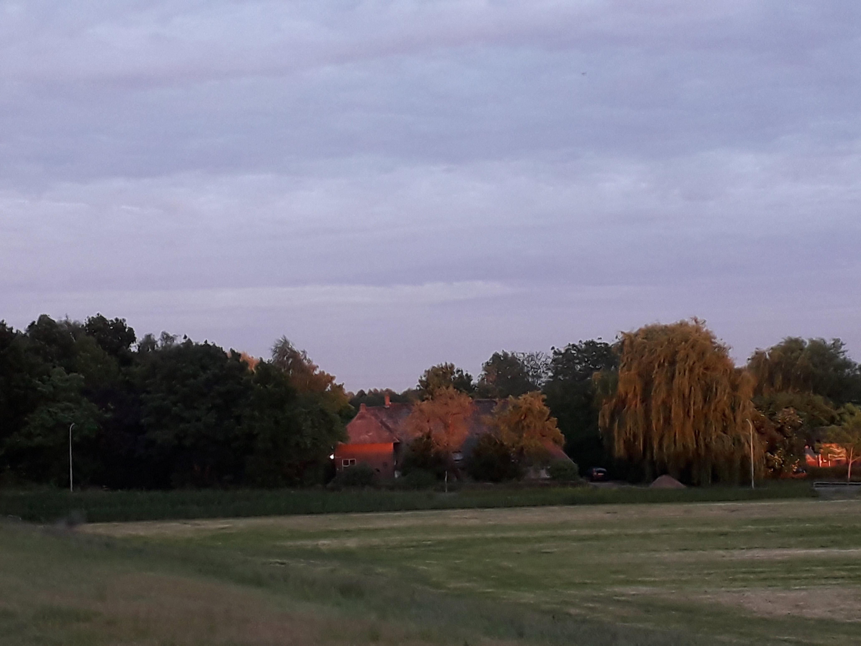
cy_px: 323
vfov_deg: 51.4
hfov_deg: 65.3
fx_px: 672
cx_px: 430
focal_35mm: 27
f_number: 1.9
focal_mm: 3.6
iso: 80
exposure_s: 1/50
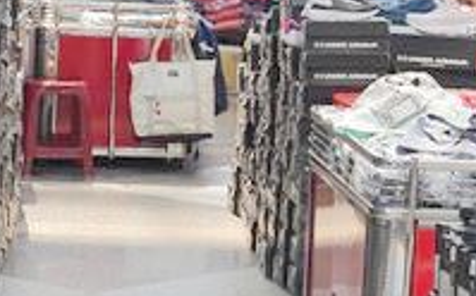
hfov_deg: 12.2
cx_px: 199
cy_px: 38
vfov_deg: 7.6
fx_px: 2229
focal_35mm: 172
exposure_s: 1/60
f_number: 4
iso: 200
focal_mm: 28
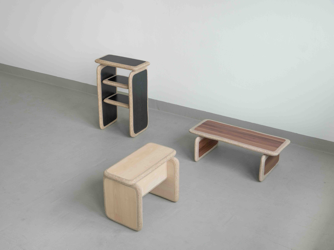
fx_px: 482
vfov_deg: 29.1
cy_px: 125
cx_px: 167
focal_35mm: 50
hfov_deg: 38.2
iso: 200
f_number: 8
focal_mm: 25
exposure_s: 1/6
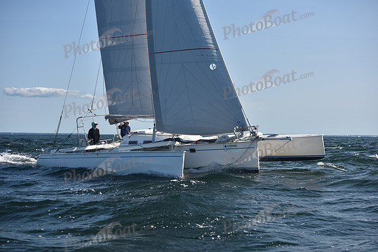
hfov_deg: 28.8
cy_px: 126
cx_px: 189
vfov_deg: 19.5
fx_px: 735
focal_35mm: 70
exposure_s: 1/1250
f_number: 4
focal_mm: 70
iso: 250
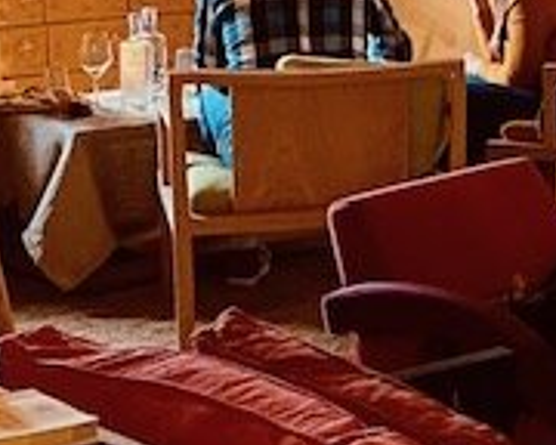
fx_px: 2370
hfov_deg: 12.6
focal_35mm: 144
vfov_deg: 10.7
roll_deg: -1.3
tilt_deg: -8.7
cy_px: 77
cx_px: 862
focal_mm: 4.25
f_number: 1.8
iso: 500
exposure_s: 1/25
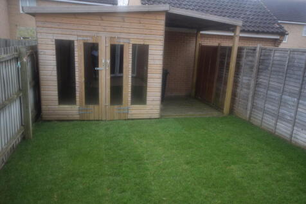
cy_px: 102
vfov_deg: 45.6
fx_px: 242
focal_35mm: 28
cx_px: 153
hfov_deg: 64.6
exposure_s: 1/50
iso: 100
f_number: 3.5
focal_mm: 19
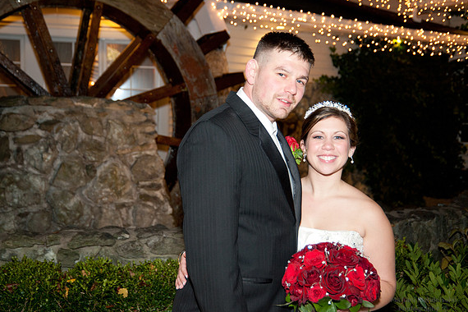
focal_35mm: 59
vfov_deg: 23.0
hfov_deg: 33.9
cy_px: 155
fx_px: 767
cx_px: 232
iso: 1250
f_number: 5
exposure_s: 1/60
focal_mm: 58
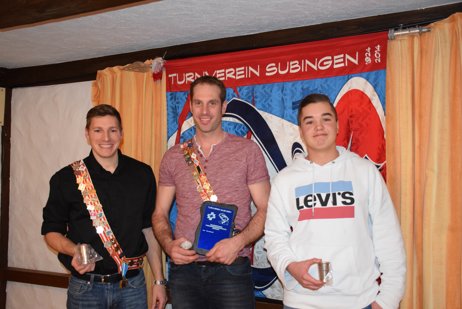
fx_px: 462
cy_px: 154
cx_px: 231
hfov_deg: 53.1
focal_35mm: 36
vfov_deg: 36.9
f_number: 3.8
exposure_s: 1/60
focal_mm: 24
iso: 3200
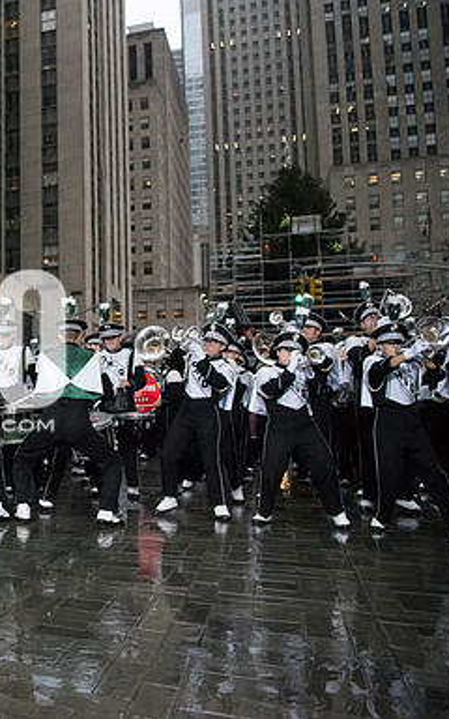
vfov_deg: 52.7
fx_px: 724
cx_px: -75
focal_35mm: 37
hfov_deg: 30.0
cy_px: 359
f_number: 2.8
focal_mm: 24
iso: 10000
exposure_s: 1/4000
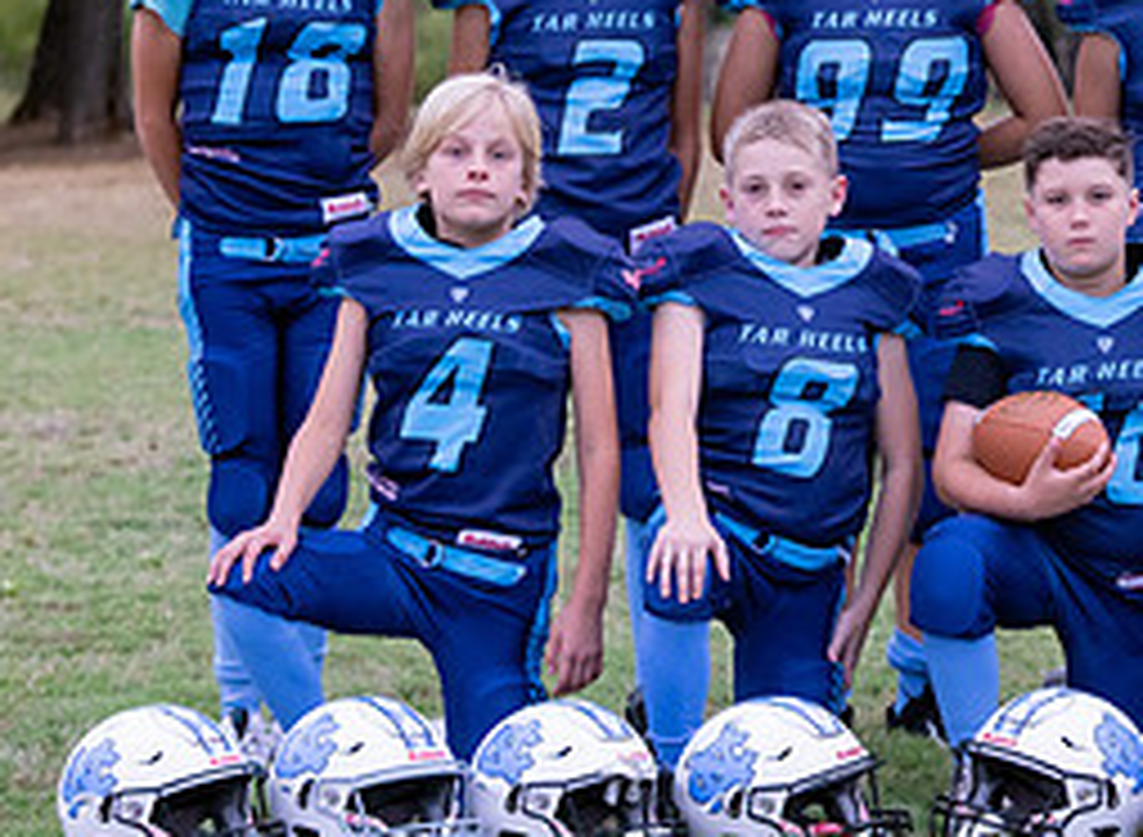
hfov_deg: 9.4
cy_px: 168
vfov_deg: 7.0
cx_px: 1124
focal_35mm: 210
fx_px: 6876
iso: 1600
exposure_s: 1/320
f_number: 4
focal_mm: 80
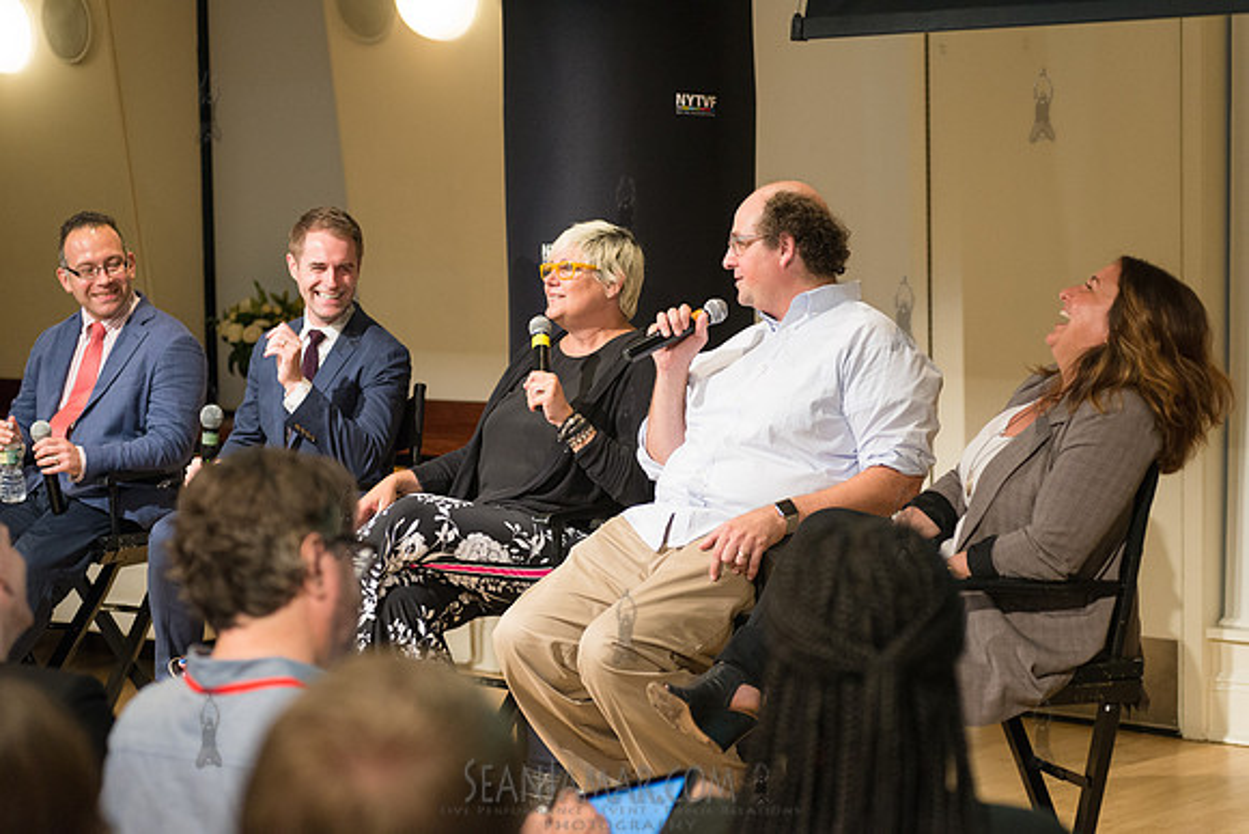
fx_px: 2776
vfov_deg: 17.1
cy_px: 417
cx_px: 624
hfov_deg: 25.4
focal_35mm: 80
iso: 2500
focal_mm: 80
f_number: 4
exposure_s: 1/160
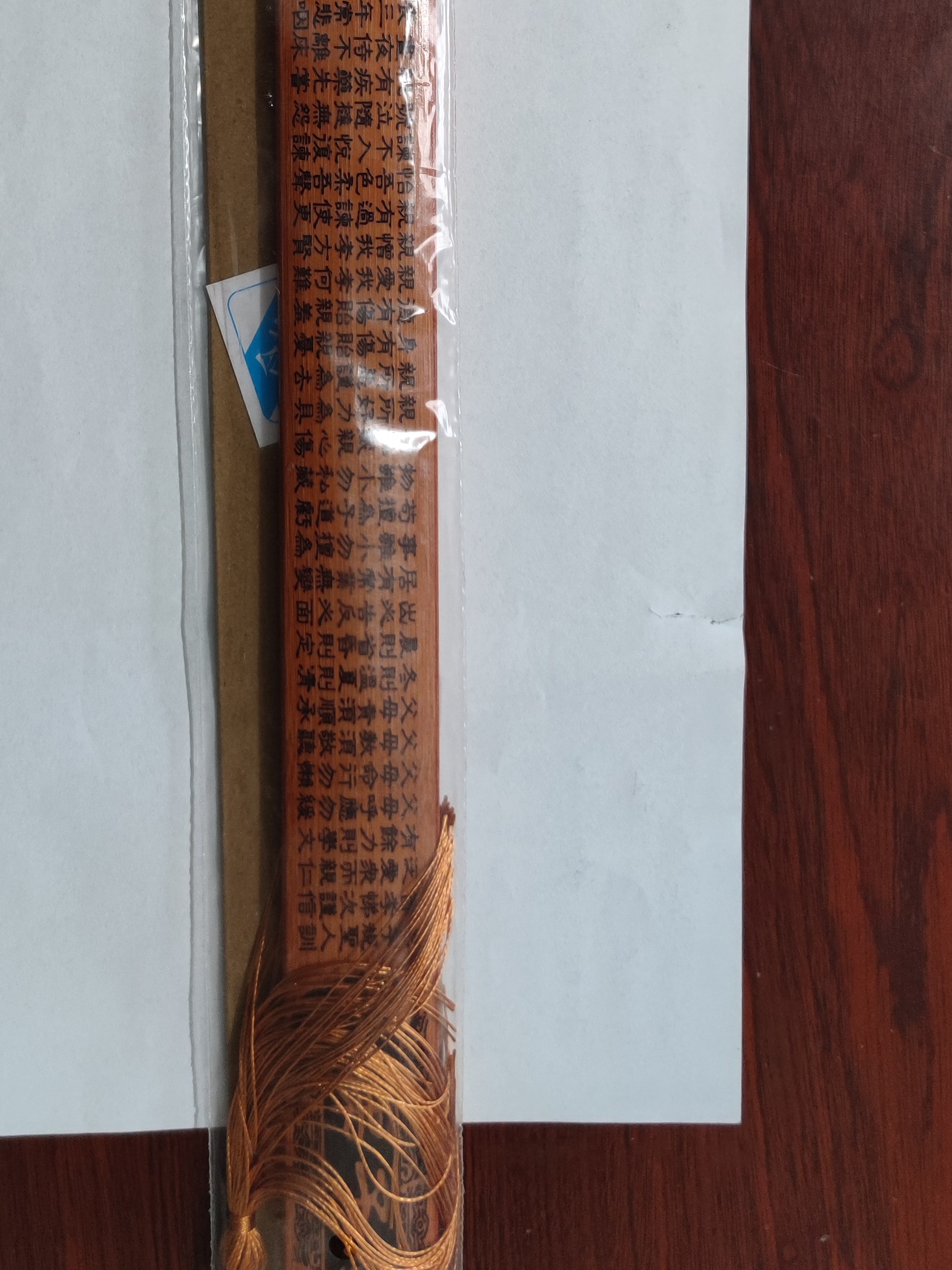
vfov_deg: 35.9
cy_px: 208
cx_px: 241
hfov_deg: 28.2
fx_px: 1870
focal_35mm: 51
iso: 380
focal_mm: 6.72
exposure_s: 1/100
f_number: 1.69
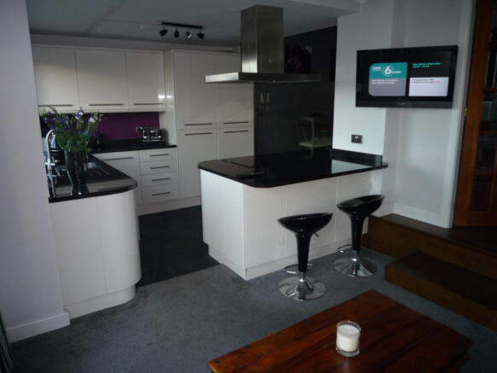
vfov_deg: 54.9
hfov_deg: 69.4
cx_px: 248
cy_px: 186
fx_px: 359
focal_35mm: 25
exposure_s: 1/30
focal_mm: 4.4
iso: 100
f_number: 2.8
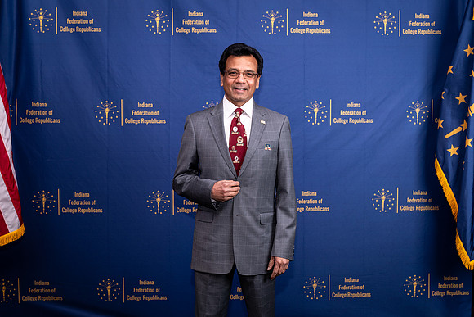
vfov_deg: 24.7
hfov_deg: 36.4
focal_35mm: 55
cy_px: 145
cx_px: 241
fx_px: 721
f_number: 5.6
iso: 160
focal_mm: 50
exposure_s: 1/125
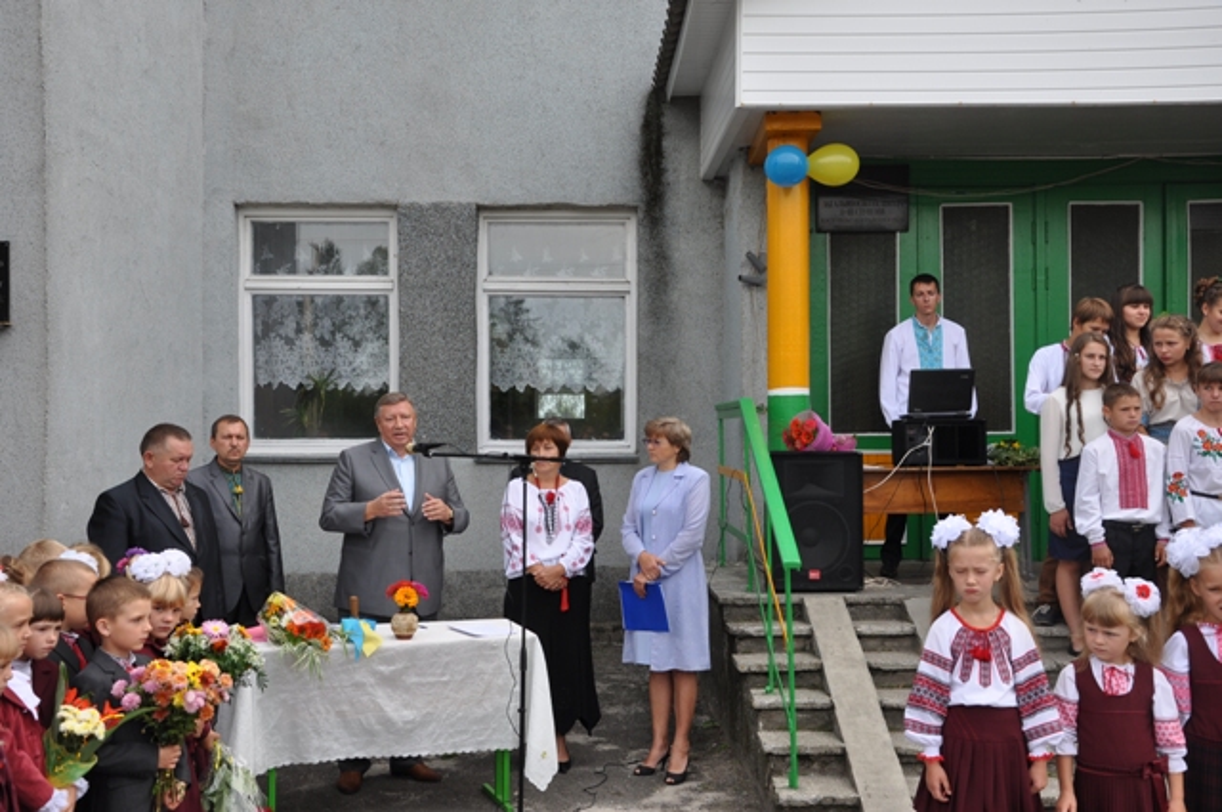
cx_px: 611
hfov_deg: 46.5
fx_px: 1424
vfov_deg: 31.8
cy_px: 406
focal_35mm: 42
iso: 200
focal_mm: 28
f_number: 7.1
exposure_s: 1/200
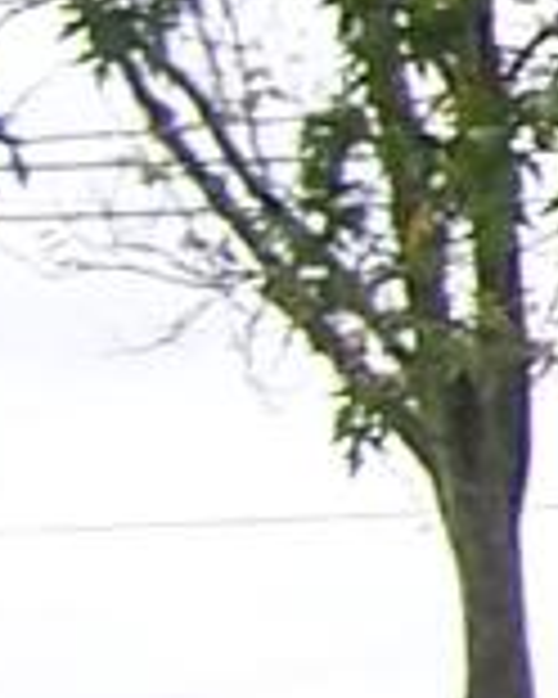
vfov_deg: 5.6
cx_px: 2956
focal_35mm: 345
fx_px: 7122
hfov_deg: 3.9
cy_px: -117
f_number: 2.8
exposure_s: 1/125
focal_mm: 6.3
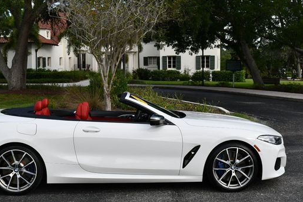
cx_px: 117
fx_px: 463
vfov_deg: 24.6
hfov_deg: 36.1
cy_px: 96
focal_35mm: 55
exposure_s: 1/250
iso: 180
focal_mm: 22
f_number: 8
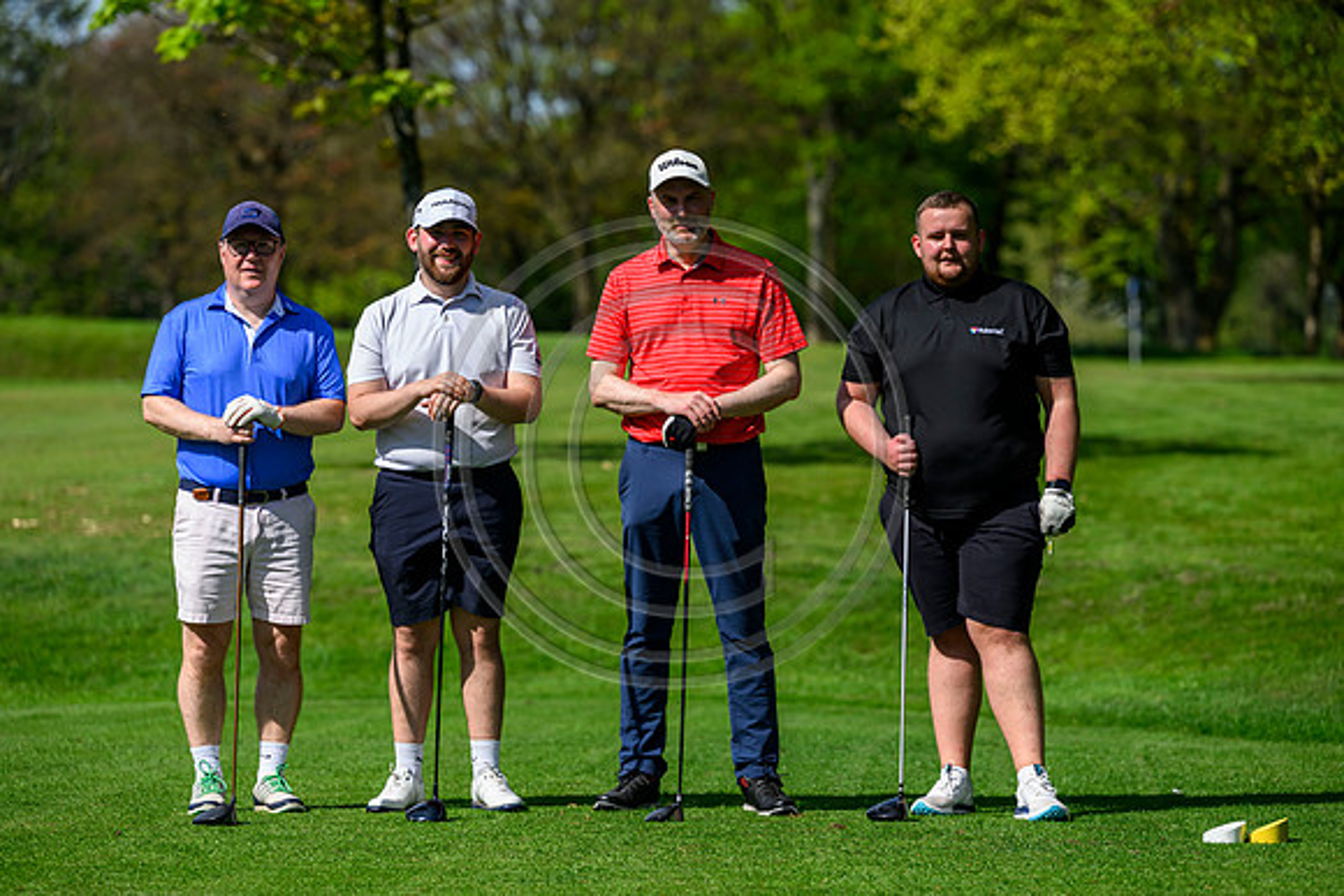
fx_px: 5974
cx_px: 672
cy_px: 448
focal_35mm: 160
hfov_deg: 12.8
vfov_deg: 8.6
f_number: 4
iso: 500
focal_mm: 160
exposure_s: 1/4000
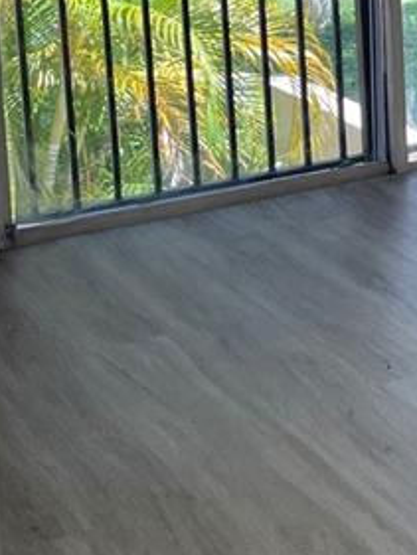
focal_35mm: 111
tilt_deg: -7.8
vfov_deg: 17.0
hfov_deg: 12.2
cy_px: -87
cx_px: 755
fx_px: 1782
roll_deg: +0.6
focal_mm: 4.2
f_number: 1.6
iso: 50
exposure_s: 1/121
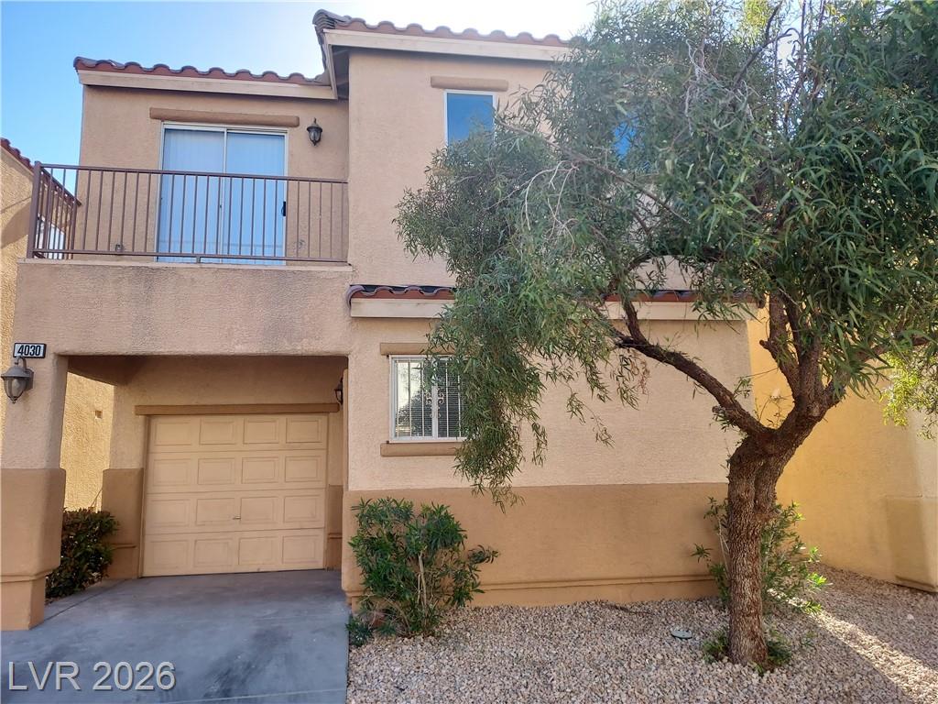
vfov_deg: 56.8
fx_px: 650
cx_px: 469
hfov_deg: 71.6
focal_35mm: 24
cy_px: 352
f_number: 1.8
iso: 40
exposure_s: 1/237
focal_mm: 4.6
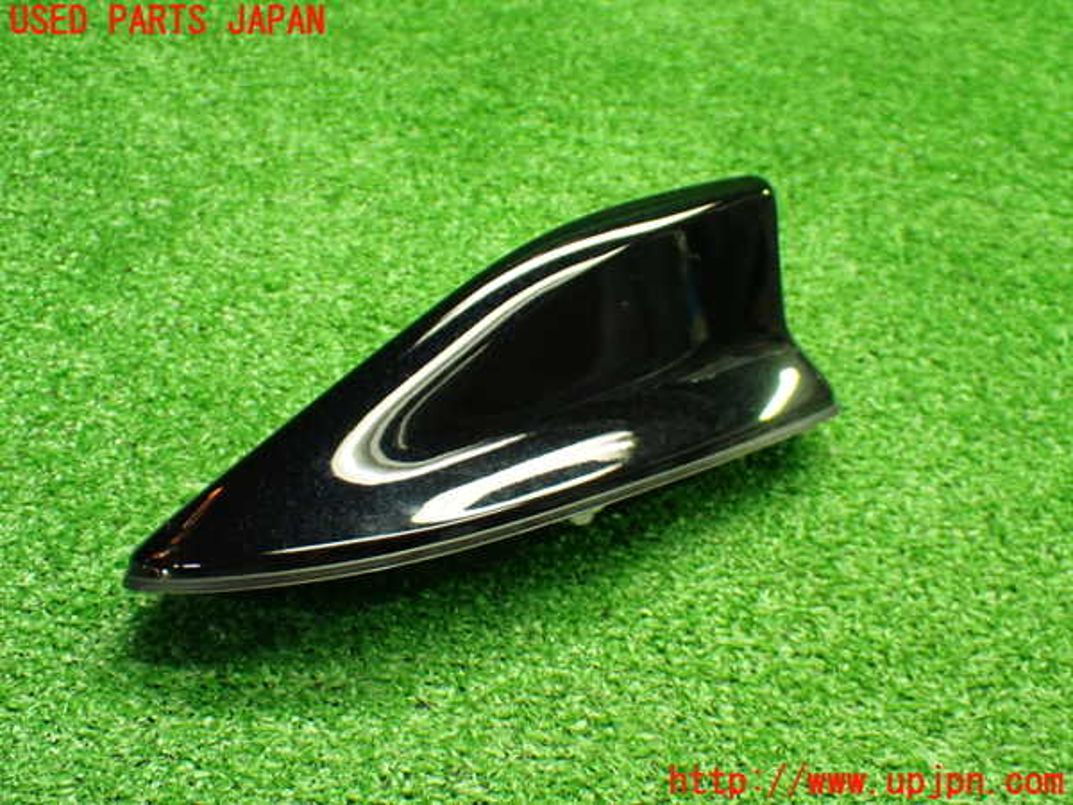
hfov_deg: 40.4
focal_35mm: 47
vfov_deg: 30.9
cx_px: 536
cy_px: 402
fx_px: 1457
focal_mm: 8.4
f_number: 3.1
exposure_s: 1/50
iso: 800
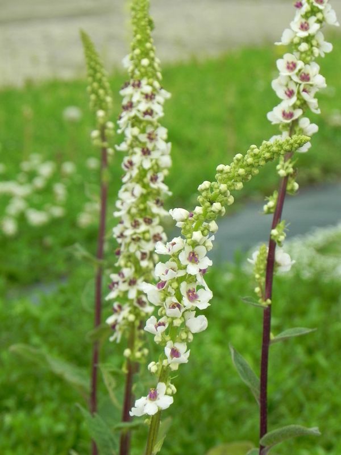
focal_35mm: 184
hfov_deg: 8.1
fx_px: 2417
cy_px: 228
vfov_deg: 10.7
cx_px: 170
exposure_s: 1/400
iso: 160
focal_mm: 32.7
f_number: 5.6
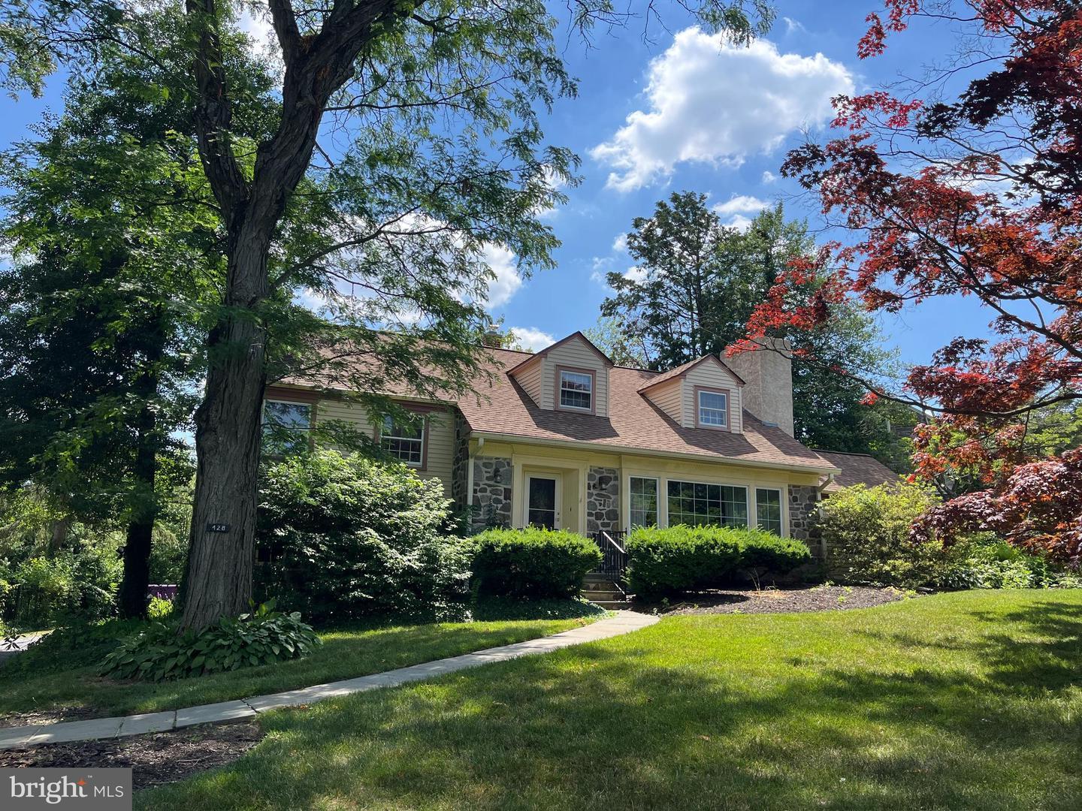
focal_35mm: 26
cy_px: 406
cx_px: 541
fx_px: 813
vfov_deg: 53.1
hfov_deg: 67.3
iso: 50
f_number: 1.6
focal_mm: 5.1
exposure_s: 1/2137
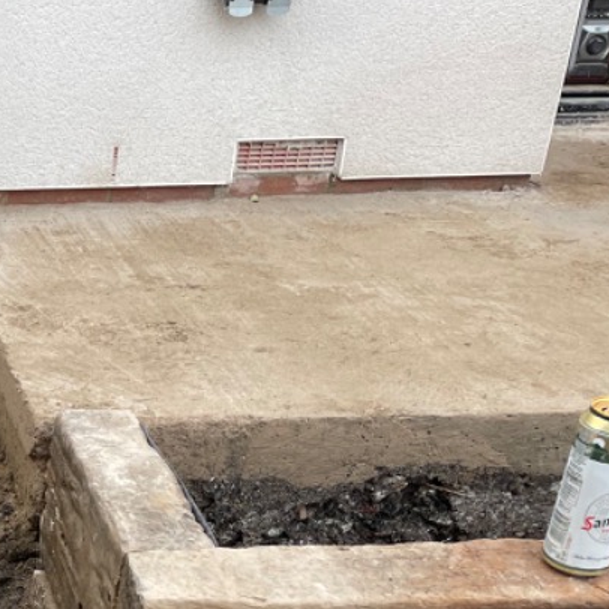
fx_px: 1353
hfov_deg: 21.6
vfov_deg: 24.7
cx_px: -284
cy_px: 540
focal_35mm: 68
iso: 32
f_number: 1.6
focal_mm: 4.2
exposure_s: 1/315
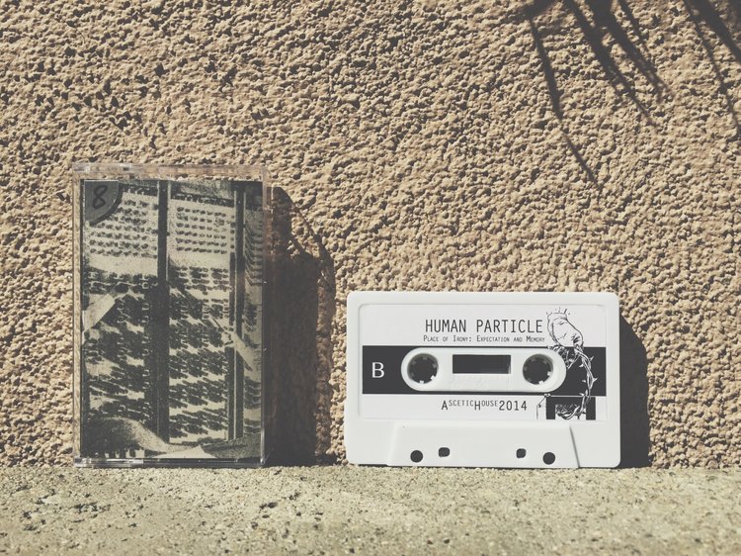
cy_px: 278
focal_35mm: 29
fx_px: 621
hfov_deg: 61.7
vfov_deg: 48.2
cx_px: 370
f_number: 2.2
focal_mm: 4.15
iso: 32
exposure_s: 1/4405
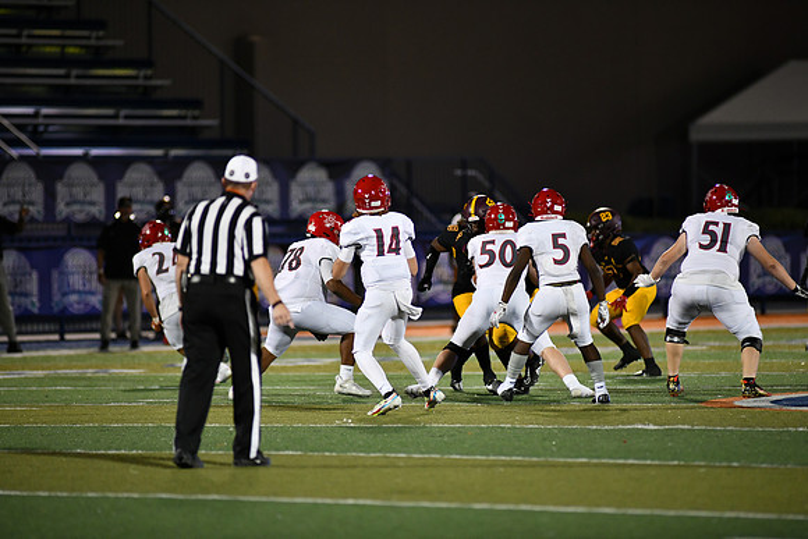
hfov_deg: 6.9
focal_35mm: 300
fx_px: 6735
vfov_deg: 4.6
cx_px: 404
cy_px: 270
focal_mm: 300
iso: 2200
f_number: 2.8
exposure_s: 1/1000
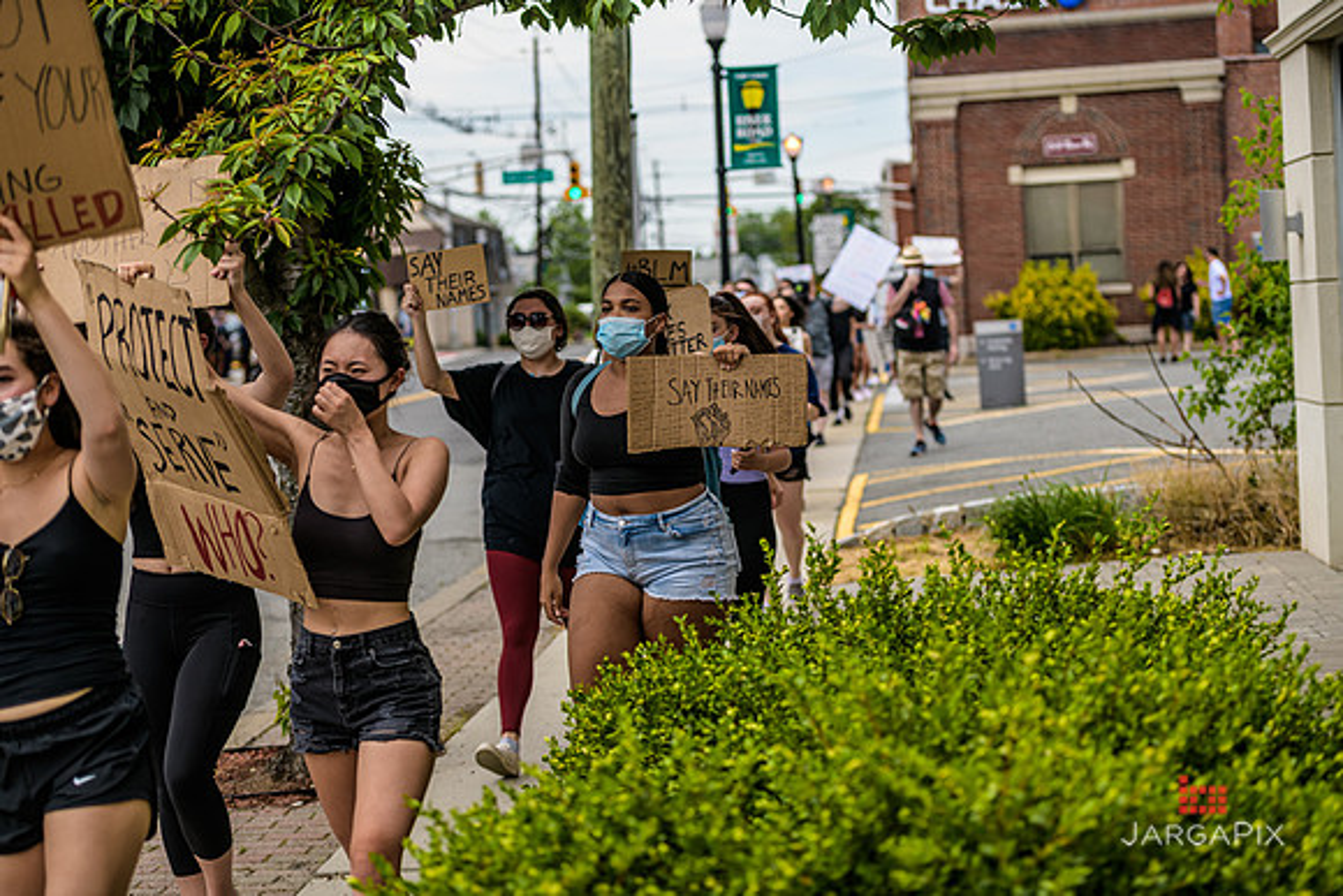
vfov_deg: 19.5
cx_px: 672
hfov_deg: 28.8
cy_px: 448
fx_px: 2612
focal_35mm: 70
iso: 200
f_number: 3.2
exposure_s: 1/2000
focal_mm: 70
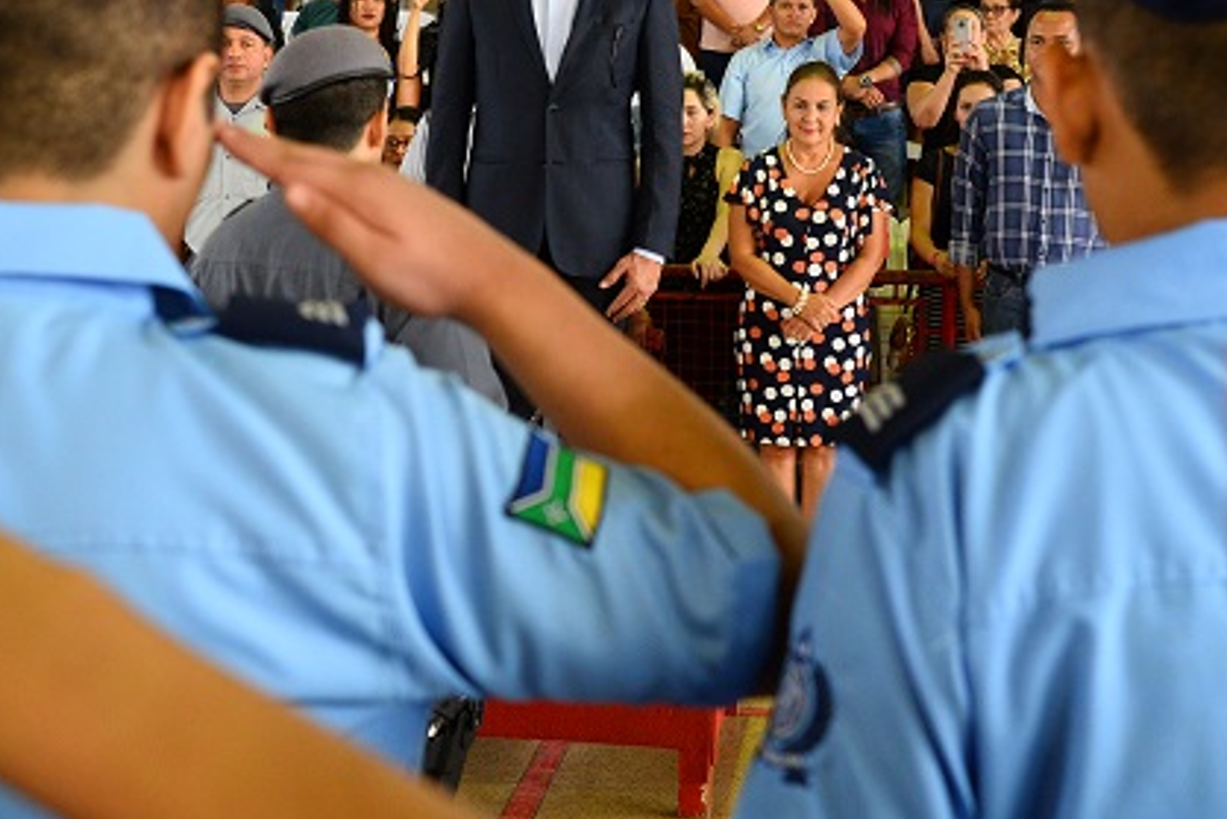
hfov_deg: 30.0
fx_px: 2284
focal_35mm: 67
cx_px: 520
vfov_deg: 20.3
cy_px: 314
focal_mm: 35
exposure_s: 1/60
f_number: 4
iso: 2000
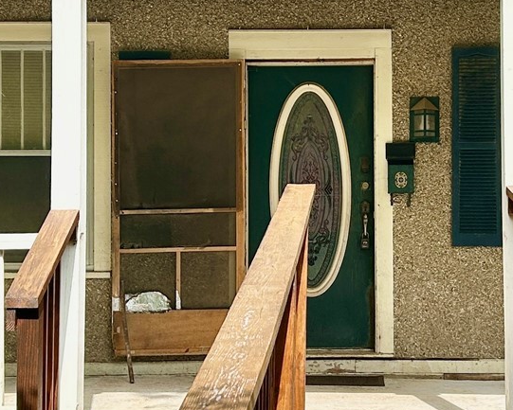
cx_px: 339
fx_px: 1367
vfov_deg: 17.1
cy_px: 180
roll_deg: -0.2
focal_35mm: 90
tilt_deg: +1.7
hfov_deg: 21.2
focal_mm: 5.7
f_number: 1.5
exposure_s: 1/1431
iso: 50
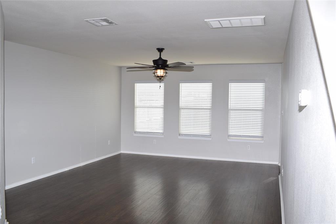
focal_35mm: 33
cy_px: 112
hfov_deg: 57.2
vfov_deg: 39.9
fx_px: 308
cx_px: 168
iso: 400
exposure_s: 1/250
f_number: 8
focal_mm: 22
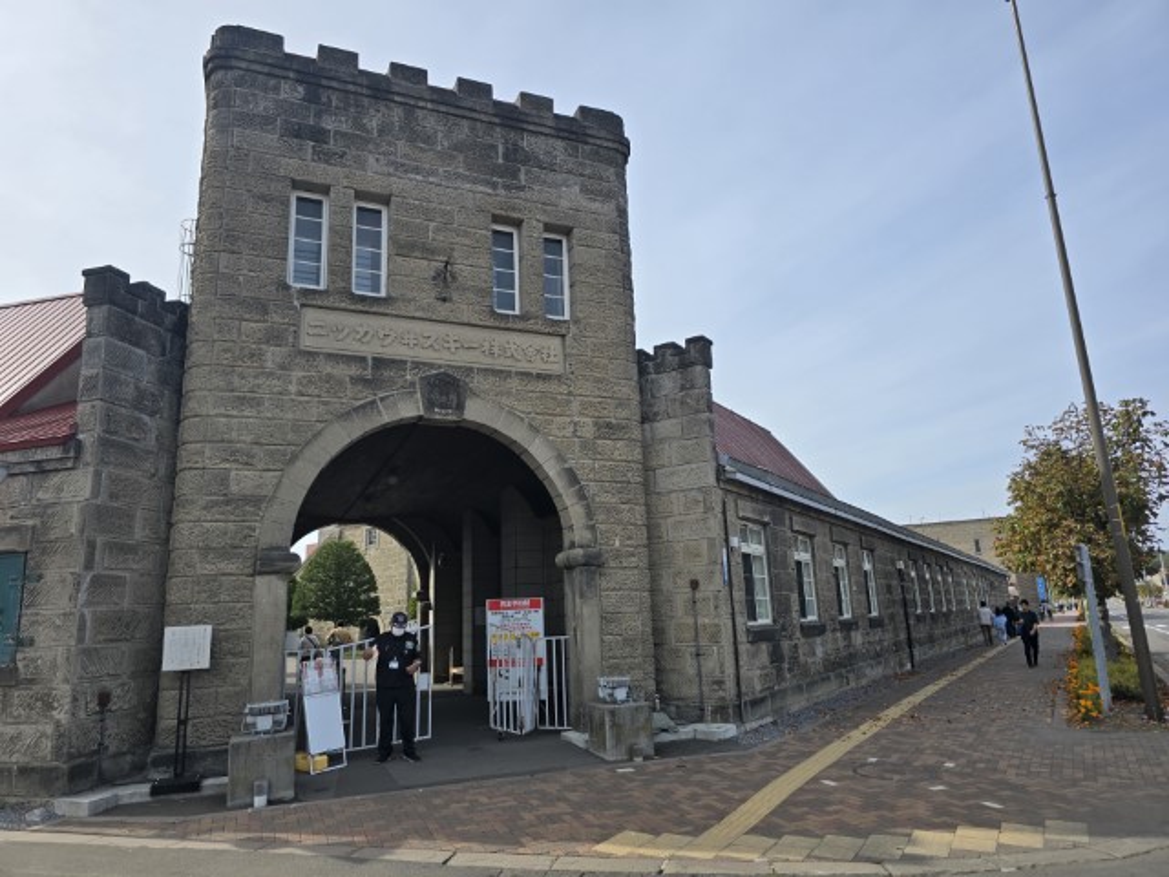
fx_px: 777
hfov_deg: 73.9
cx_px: 584
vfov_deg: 58.9
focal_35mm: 23
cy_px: 438
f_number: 1.7
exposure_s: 1/790
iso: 12
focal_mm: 6.3
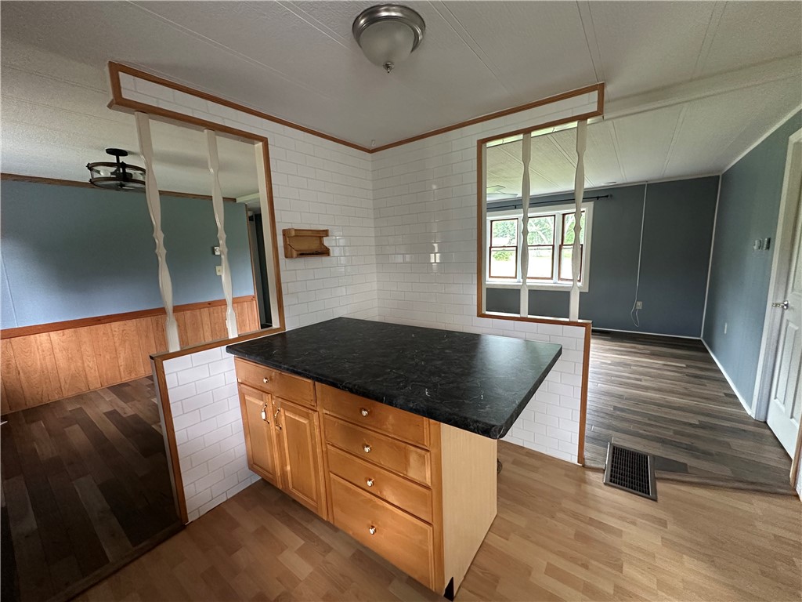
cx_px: 401
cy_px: 301
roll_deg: +2.4
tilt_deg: -8.1
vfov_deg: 85.7
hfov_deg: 102.1
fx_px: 324
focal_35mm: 14
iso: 640
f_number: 2.2
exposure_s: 1/60
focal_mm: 2.22
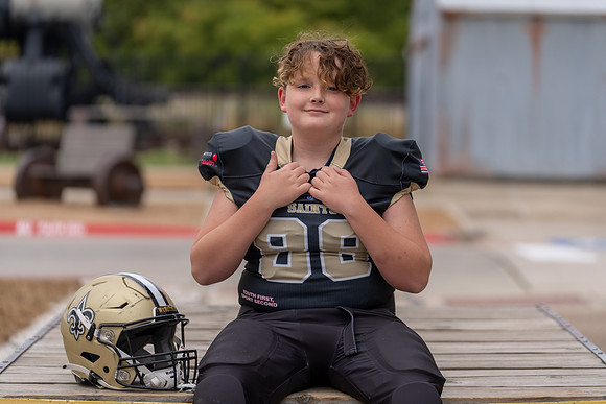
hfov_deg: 16.8
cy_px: 201
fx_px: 2053
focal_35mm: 122
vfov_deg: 11.2
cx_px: 308
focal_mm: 117
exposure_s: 1/400
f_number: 2.8
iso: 100
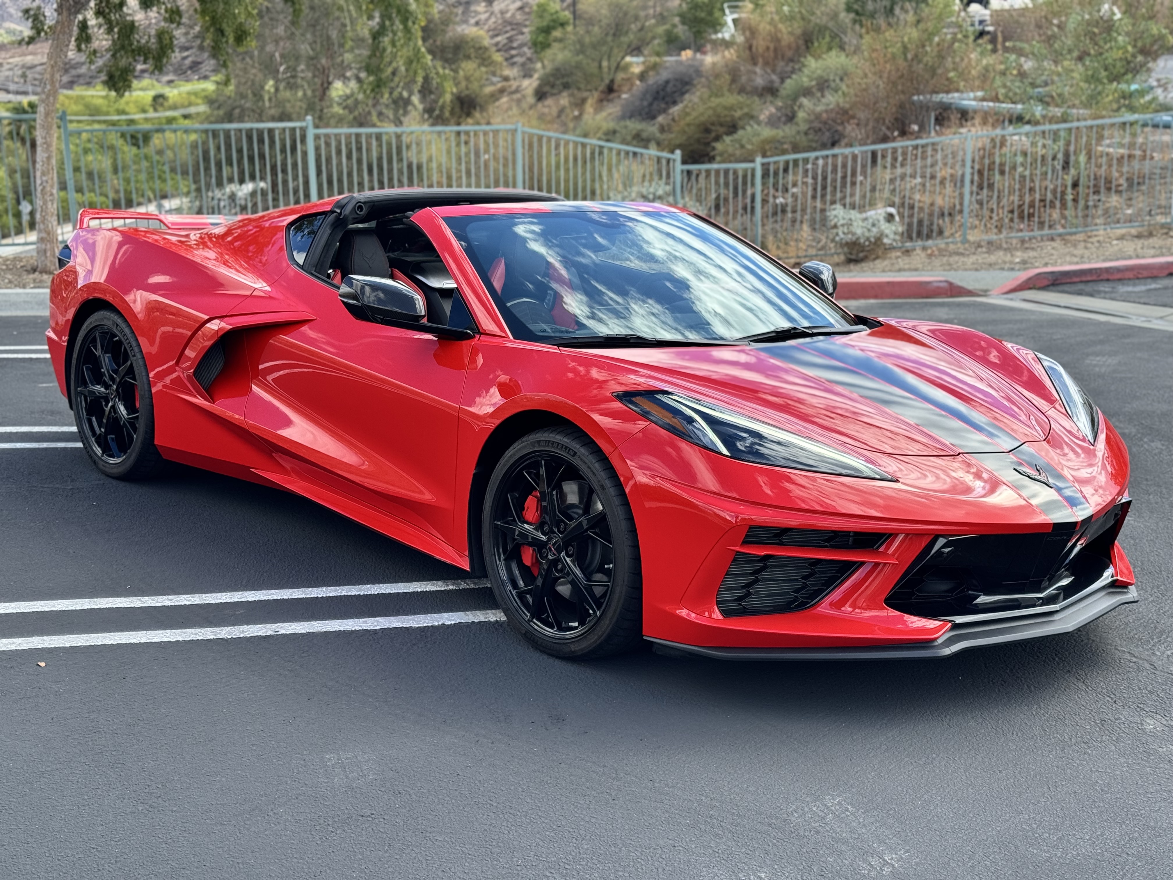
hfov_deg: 39.7
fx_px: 1627
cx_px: 586
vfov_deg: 30.3
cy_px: 440
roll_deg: +0.3
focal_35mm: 48
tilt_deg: -13.4
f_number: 1.78
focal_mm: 6.76
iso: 64
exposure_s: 1/1263
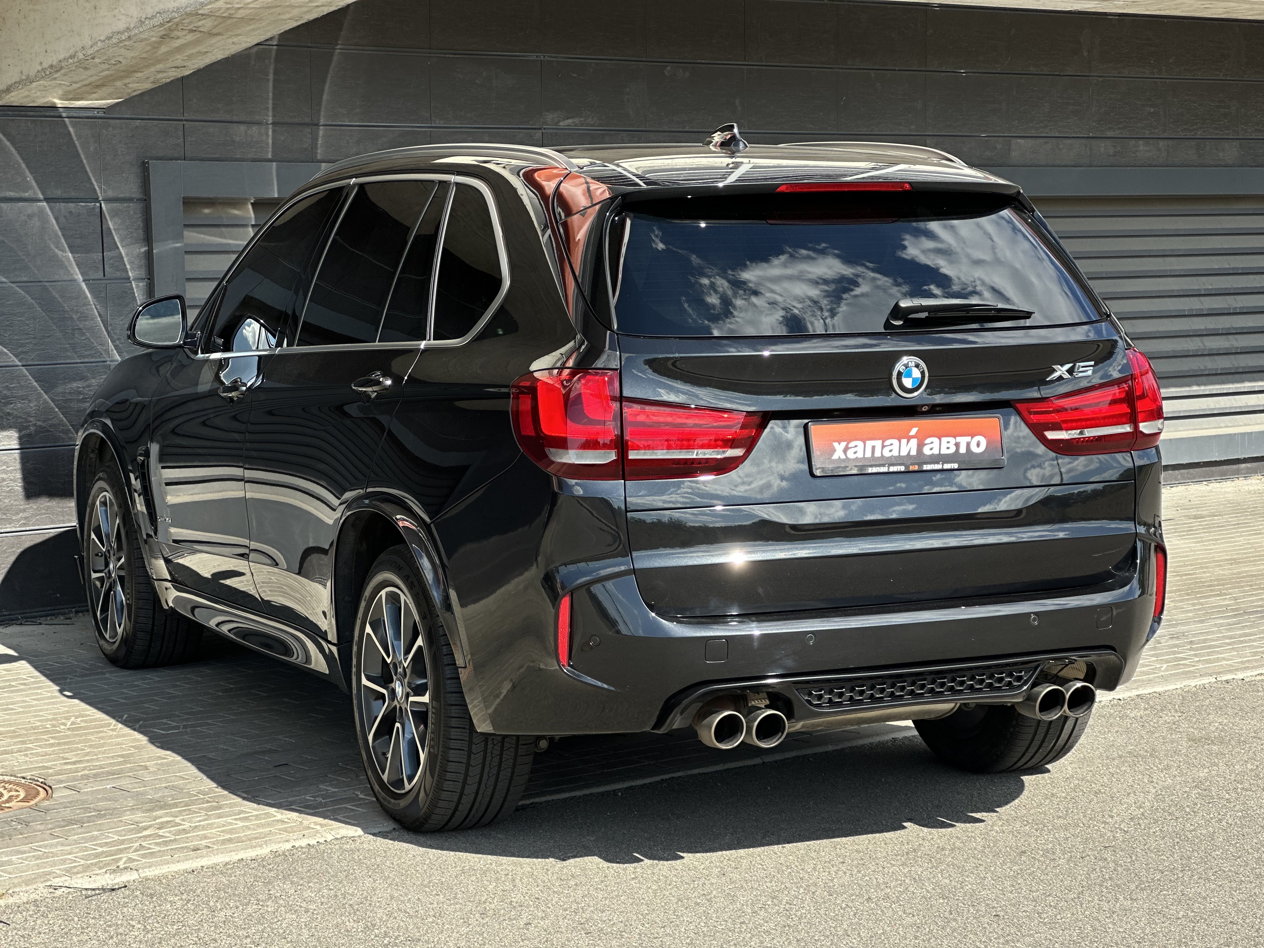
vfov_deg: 19.1
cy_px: 474
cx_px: 632
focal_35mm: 77
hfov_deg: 25.3
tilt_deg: -3.5
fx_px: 2812
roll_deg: +1.1
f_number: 2.8
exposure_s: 1/259
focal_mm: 9
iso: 25
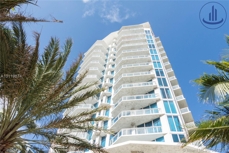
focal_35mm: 32
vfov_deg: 41.7
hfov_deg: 59.5
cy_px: 76
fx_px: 200
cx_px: 114
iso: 800
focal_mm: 21
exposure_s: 1/5000
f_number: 4.5
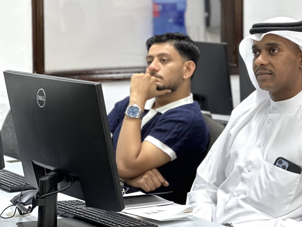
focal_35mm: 119
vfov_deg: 12.4
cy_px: 83
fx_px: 1038
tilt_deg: -4.5
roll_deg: +0.3
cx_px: 183
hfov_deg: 16.5
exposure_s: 1/33
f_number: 2.8
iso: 160
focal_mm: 9
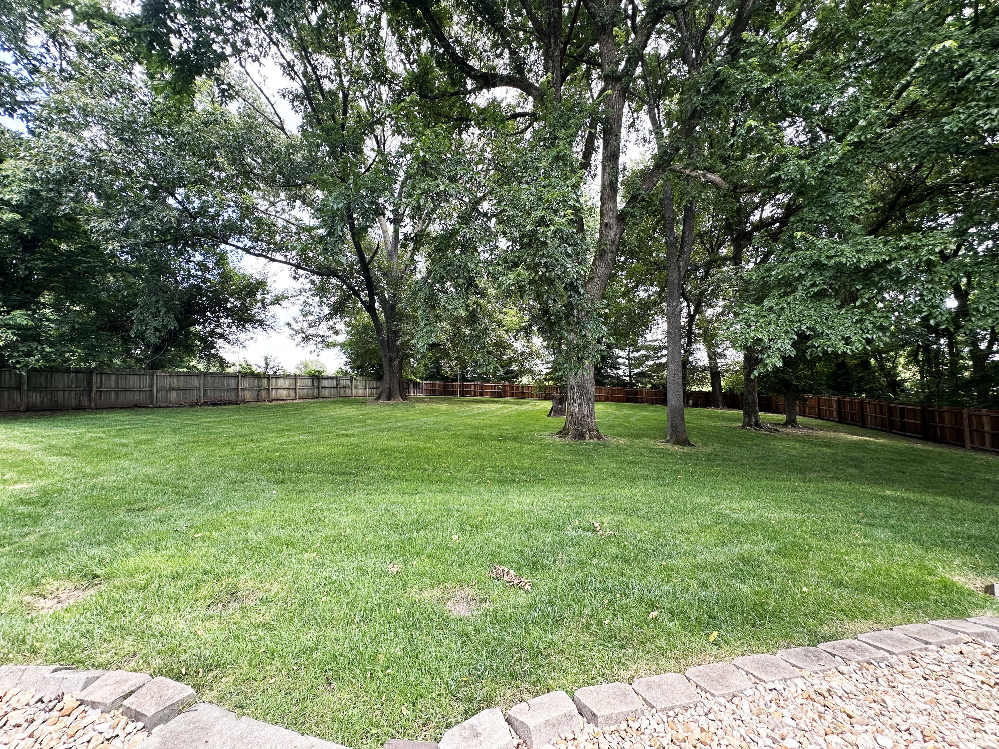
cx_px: 500
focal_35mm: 14
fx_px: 404
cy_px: 374
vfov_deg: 85.7
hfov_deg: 102.1
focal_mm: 2.22
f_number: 2.2
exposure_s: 1/129
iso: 40
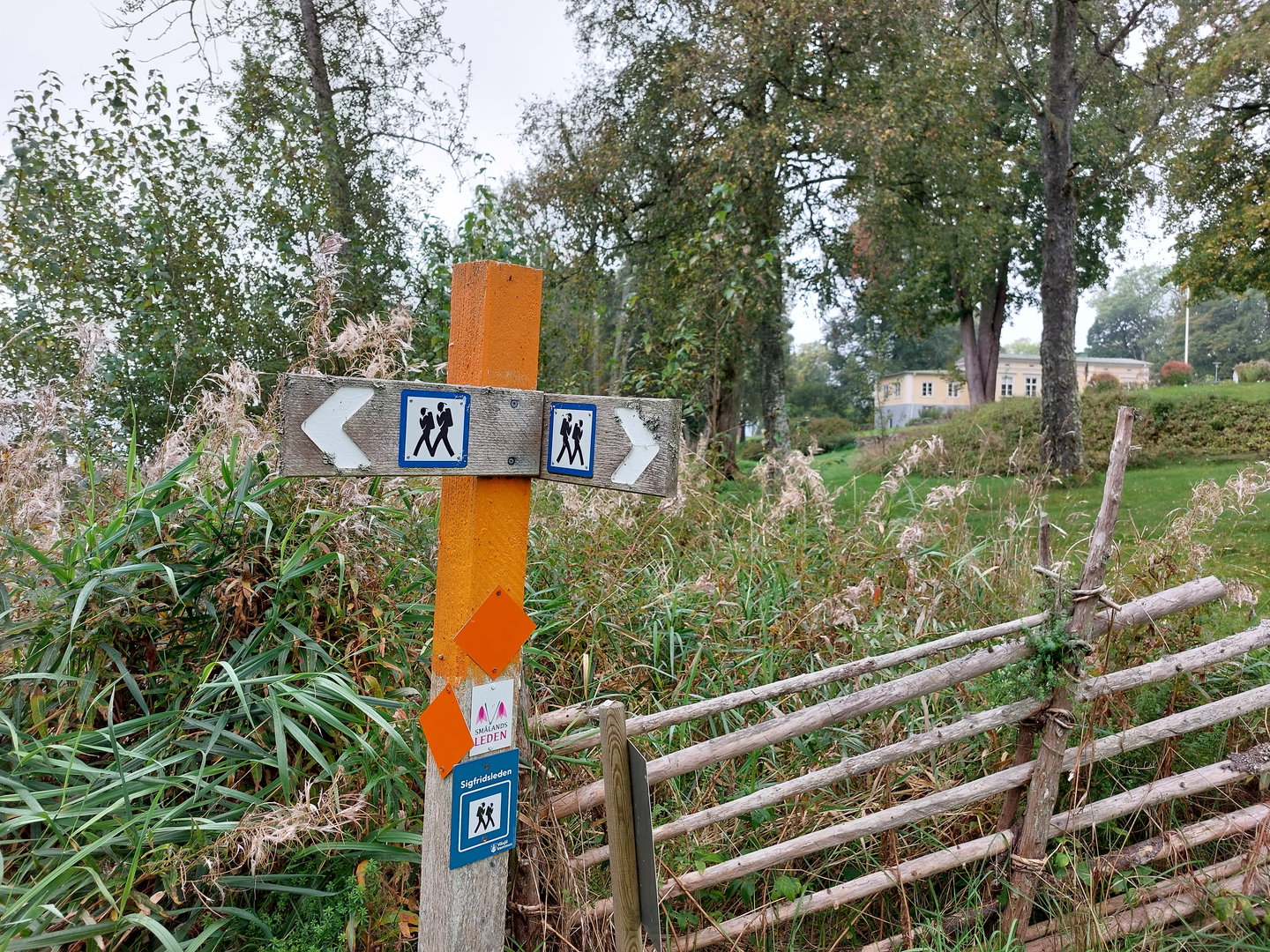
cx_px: 635
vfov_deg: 54.9
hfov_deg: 69.4
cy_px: 476
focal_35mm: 25
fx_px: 917
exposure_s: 1/120
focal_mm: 5.23
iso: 25
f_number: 1.8
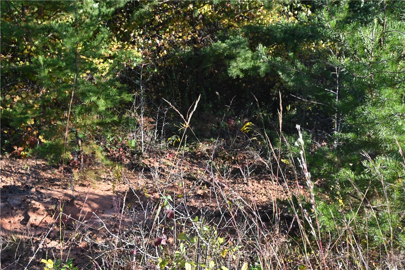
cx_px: 202
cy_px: 135
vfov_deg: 36.2
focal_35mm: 37
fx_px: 413
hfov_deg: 52.2
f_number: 5.6
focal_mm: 24.5
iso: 110
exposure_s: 1/125
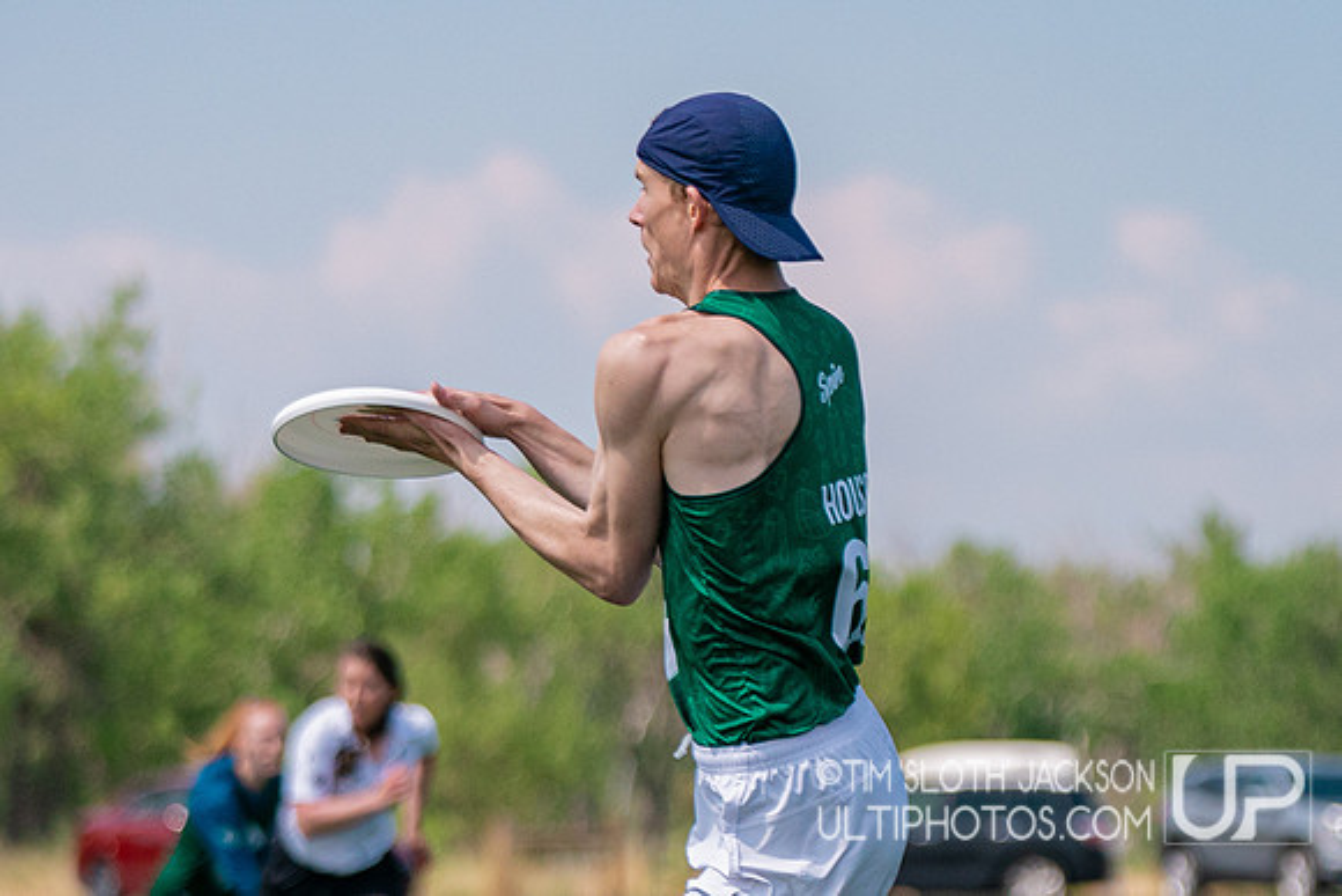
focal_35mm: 263
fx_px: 9813
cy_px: 815
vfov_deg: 5.2
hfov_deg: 7.8
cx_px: 1062
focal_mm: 111
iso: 640
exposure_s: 1/12800
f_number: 2.8
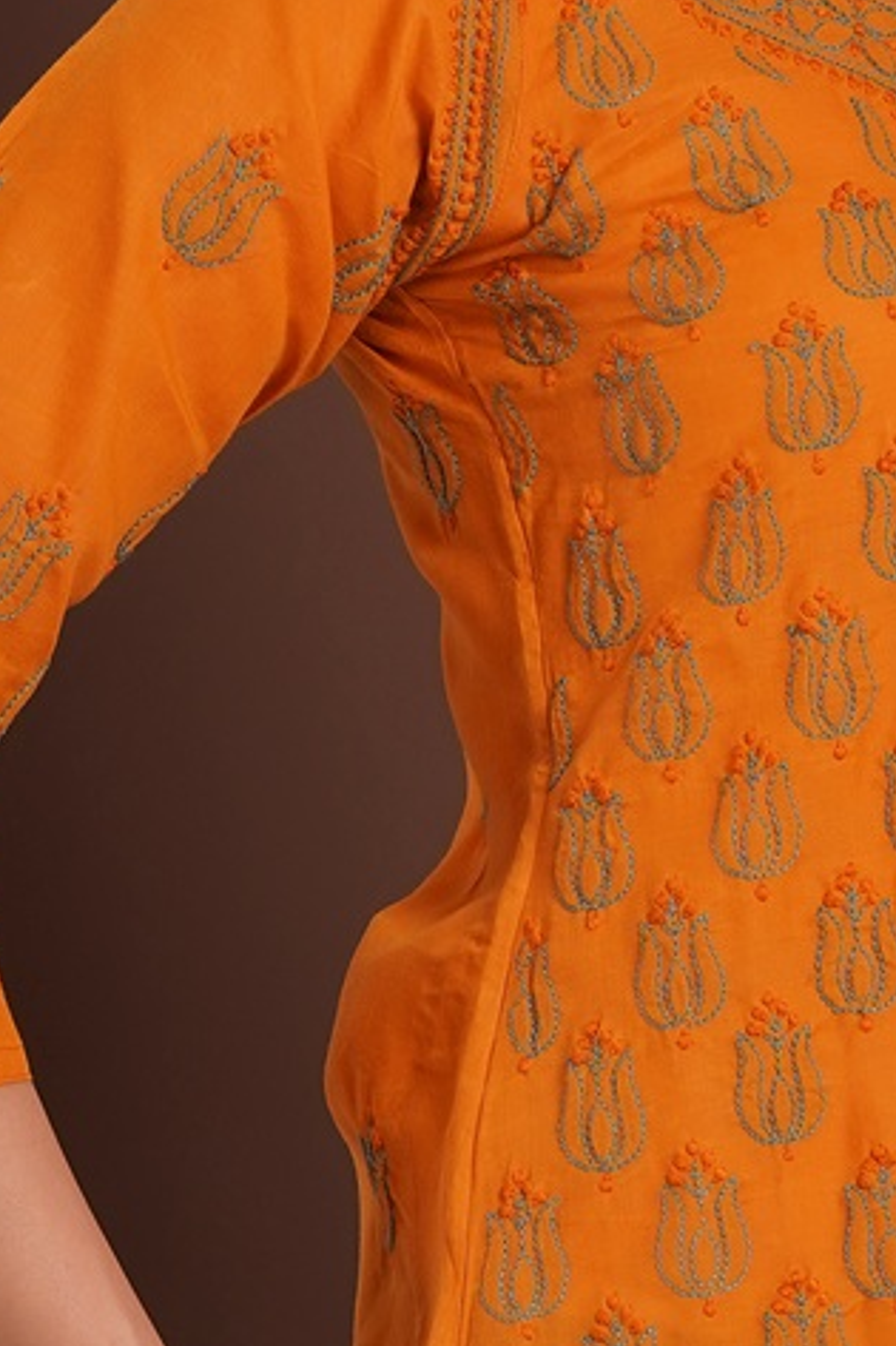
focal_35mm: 406
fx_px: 15167
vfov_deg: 5.1
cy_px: 814
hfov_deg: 3.4
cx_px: 651
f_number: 10
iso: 250
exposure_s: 1/125
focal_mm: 128
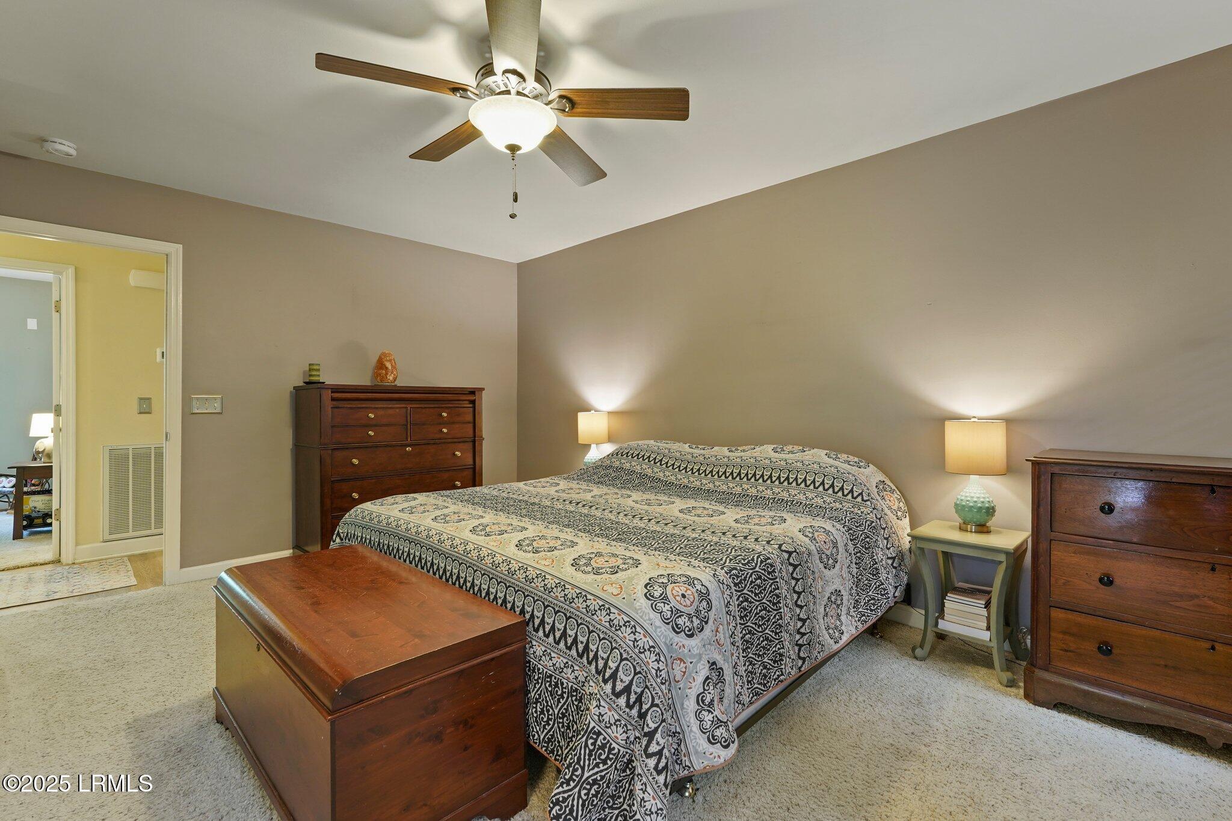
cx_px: 616
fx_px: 547
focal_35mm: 16
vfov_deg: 73.7
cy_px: 410
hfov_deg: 96.7
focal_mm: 16
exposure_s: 1.6
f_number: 9
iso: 500
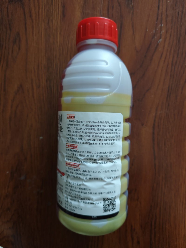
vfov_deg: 73.9
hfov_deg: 58.9
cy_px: 124
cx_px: 93
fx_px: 165
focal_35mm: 23
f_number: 1.6
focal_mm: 6.55
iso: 1000
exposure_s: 1/33.3
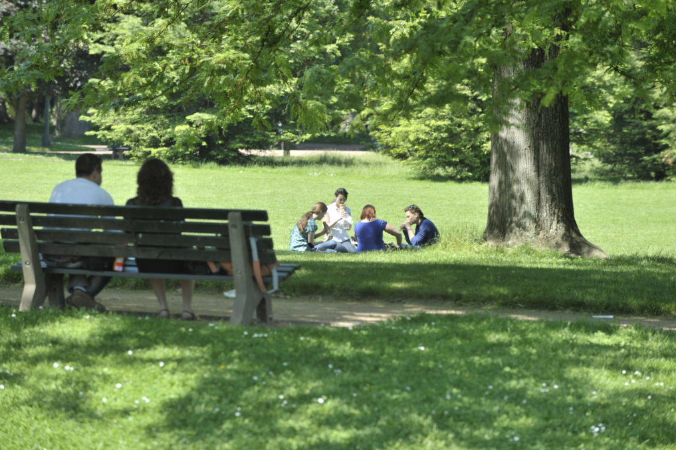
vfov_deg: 7.8
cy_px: 225
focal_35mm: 176
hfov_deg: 11.7
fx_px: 3305
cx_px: 338
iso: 200
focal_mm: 175
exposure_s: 1/320
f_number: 6.3
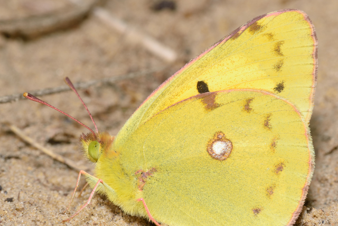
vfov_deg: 11.1
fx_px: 1162
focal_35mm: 124
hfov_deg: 16.5
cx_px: 211
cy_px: 153
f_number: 22
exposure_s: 1/200
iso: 100
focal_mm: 55
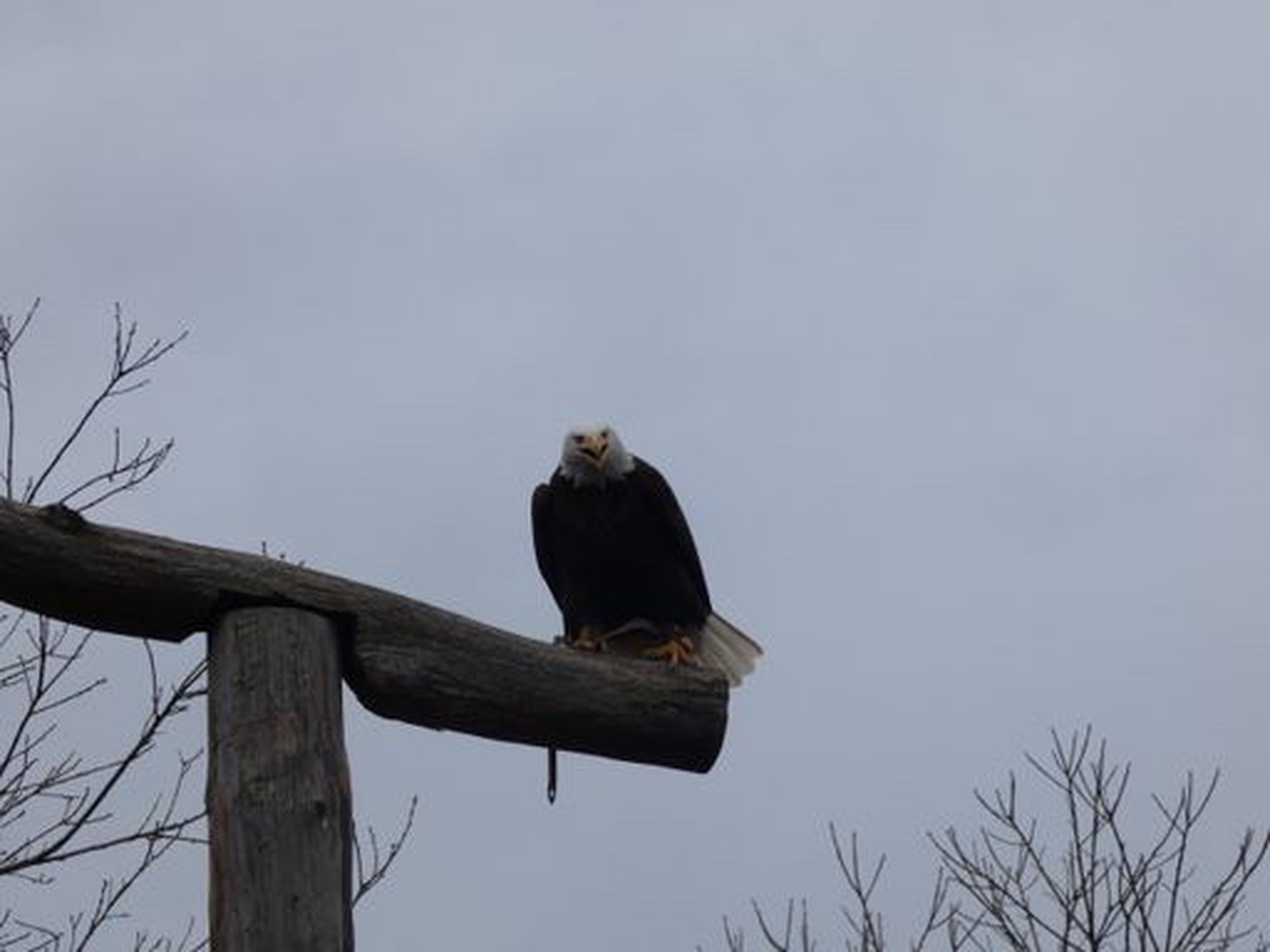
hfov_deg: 14.9
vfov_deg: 11.2
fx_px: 4843
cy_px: 476
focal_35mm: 132
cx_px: 635
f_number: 5.2
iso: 80
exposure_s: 1/320
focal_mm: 23.7
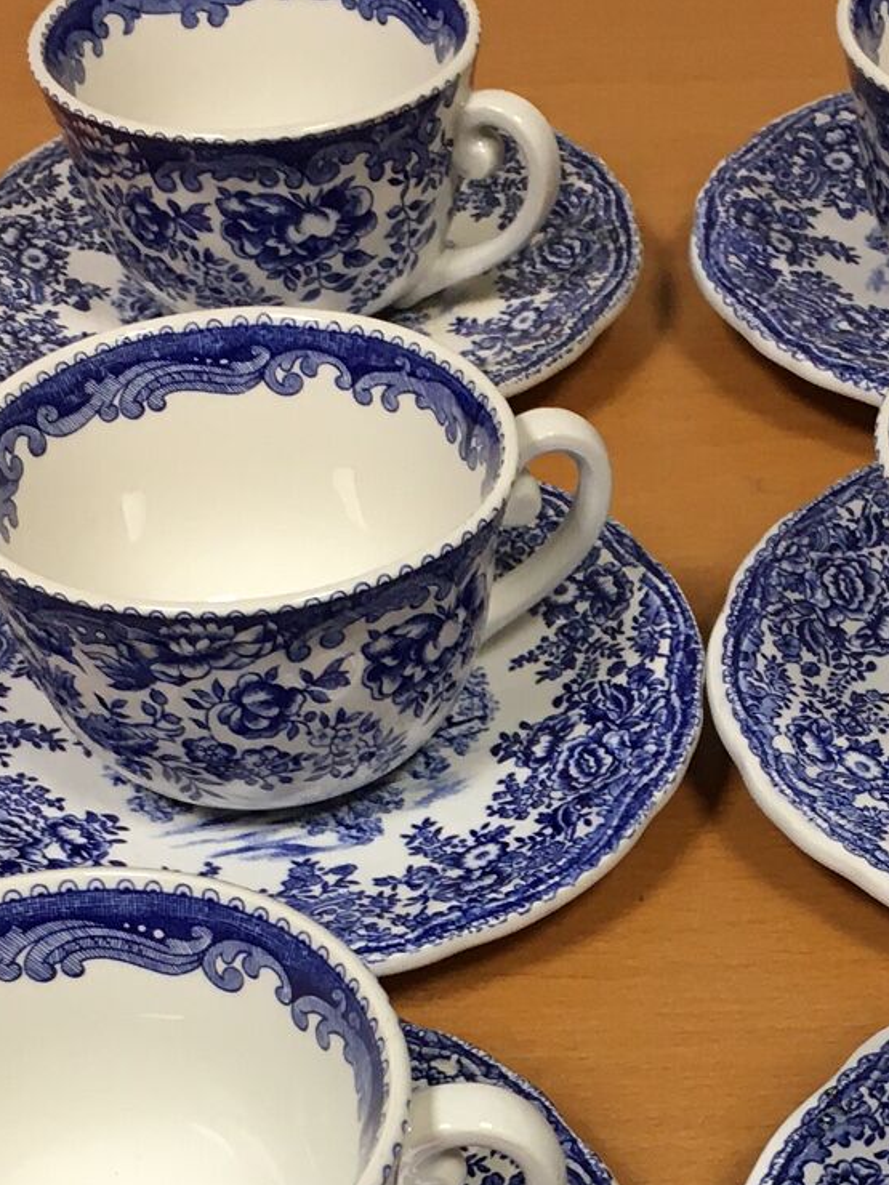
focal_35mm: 79
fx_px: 2705
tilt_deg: -45.1
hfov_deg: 18.5
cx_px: 690
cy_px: 1075
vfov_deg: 24.0
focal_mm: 4.15
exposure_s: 1/30
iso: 50
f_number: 2.2
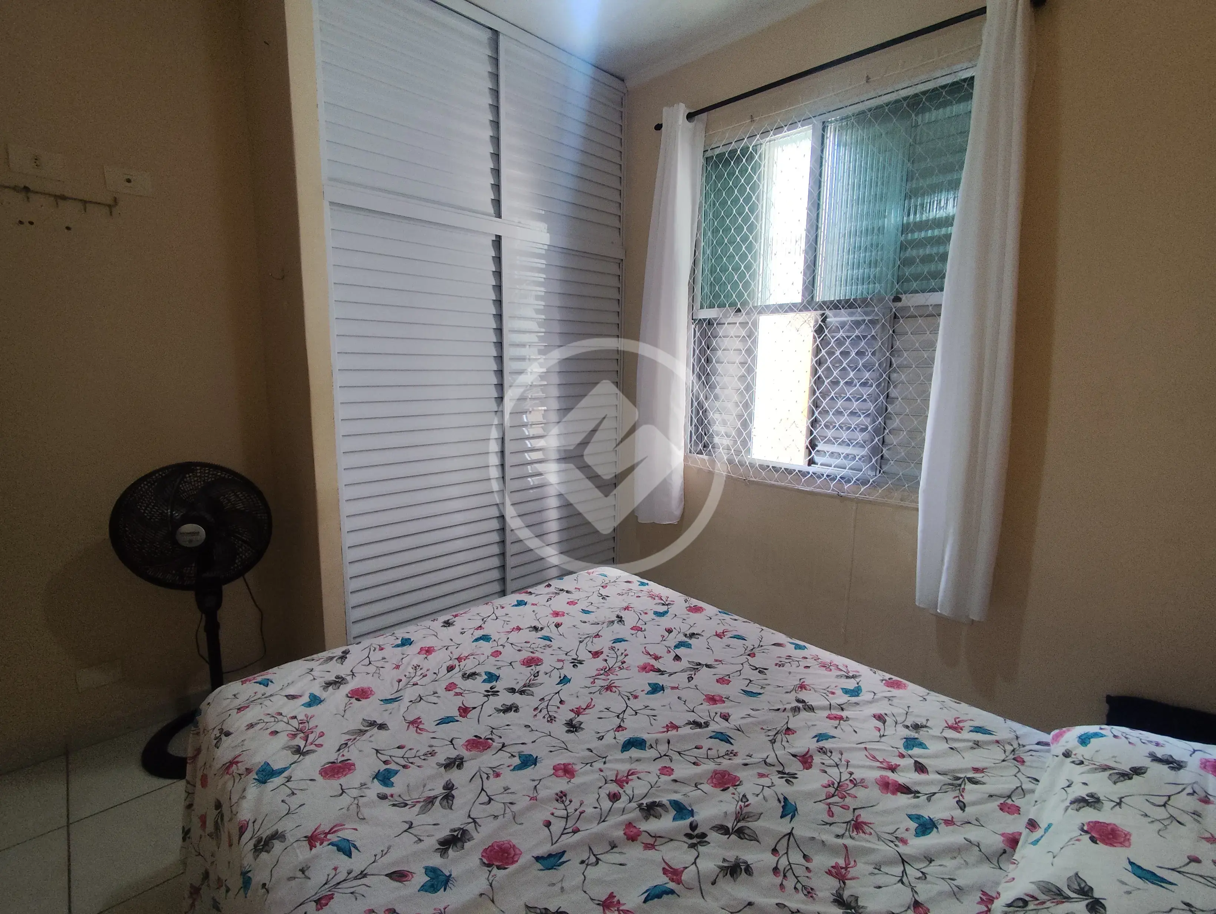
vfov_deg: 78.2
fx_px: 562
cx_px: 608
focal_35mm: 16
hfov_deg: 94.5
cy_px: 457
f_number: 2.2
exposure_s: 1/60
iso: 100
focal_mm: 1.65
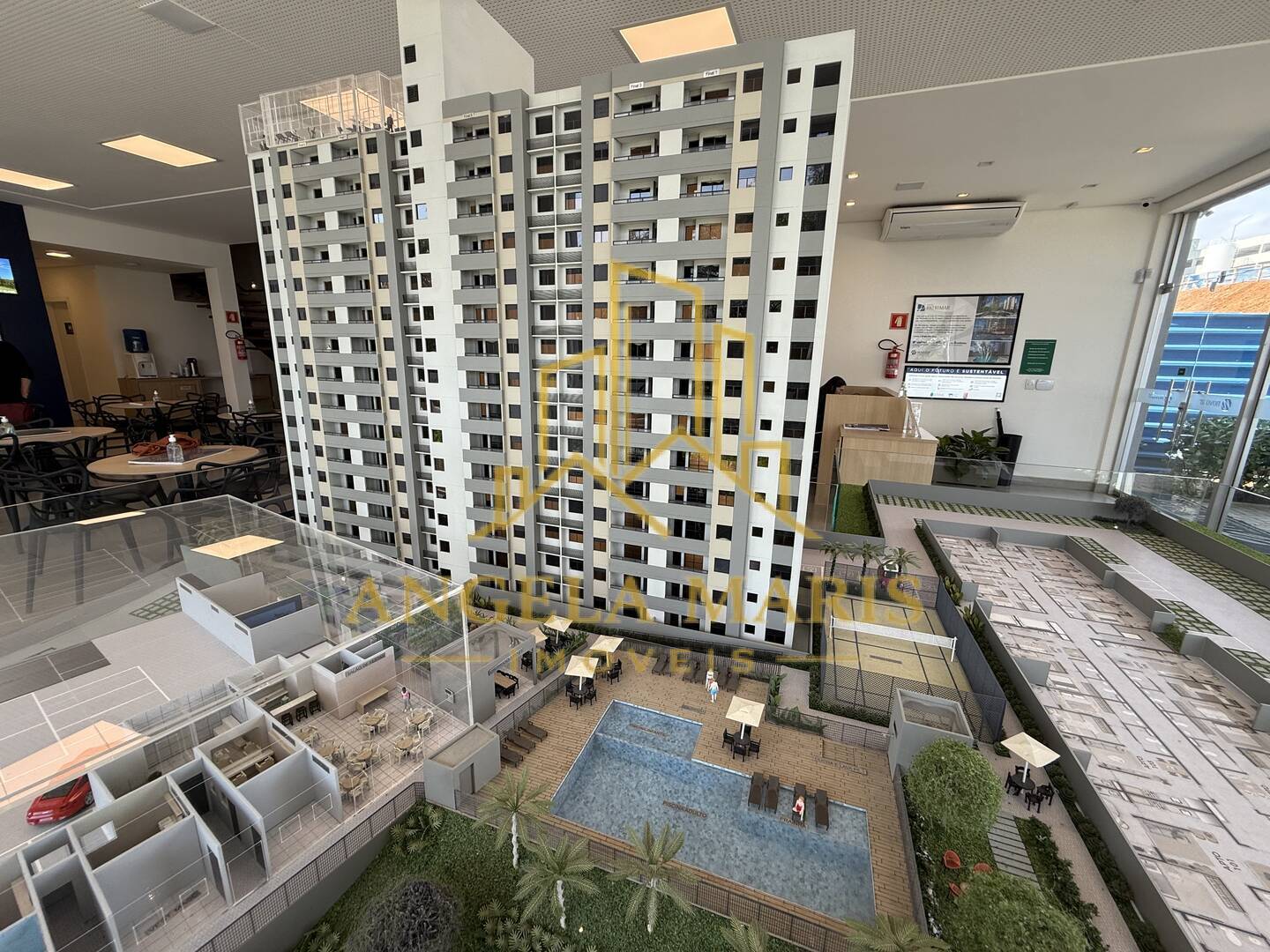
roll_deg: -1.3
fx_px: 514
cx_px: 635
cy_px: 476
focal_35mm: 14
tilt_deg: -12.9
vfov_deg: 85.7
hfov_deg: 102.1
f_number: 2.2
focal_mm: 2.22
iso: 50
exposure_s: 1/136
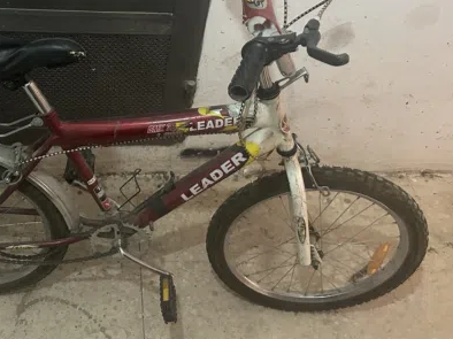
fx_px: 510
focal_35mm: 39
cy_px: 126
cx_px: 144
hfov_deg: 47.0
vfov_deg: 36.6
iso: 800
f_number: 1.78
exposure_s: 1/33
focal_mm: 6.86
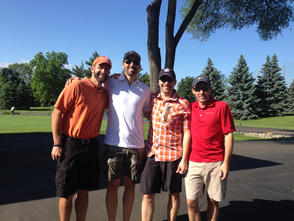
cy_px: 110
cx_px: 147
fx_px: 280
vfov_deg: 42.9
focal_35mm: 33
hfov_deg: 55.4
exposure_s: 1/1130
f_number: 2.4
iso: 50
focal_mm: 4.12
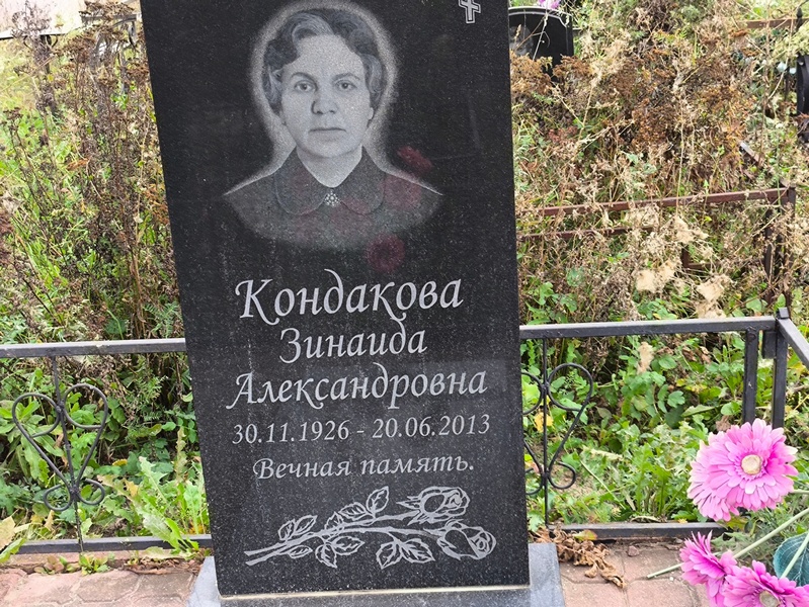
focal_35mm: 50
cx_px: 404
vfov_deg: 29.1
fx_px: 1169
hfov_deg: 38.2
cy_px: 304
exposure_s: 1/120
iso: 50
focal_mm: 4.71
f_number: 1.7
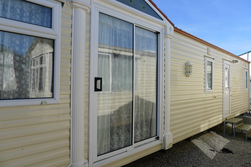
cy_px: 84
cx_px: 126
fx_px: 167
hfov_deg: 73.7
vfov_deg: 53.2
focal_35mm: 24
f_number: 4
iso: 80
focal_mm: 5.1
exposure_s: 1/500
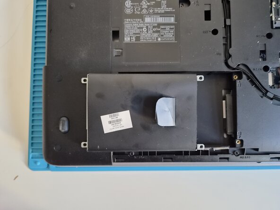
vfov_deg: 58.9
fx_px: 186
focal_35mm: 23
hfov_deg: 73.9
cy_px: 105
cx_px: 140
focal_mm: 5.4
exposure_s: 1/100
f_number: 1.8
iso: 640
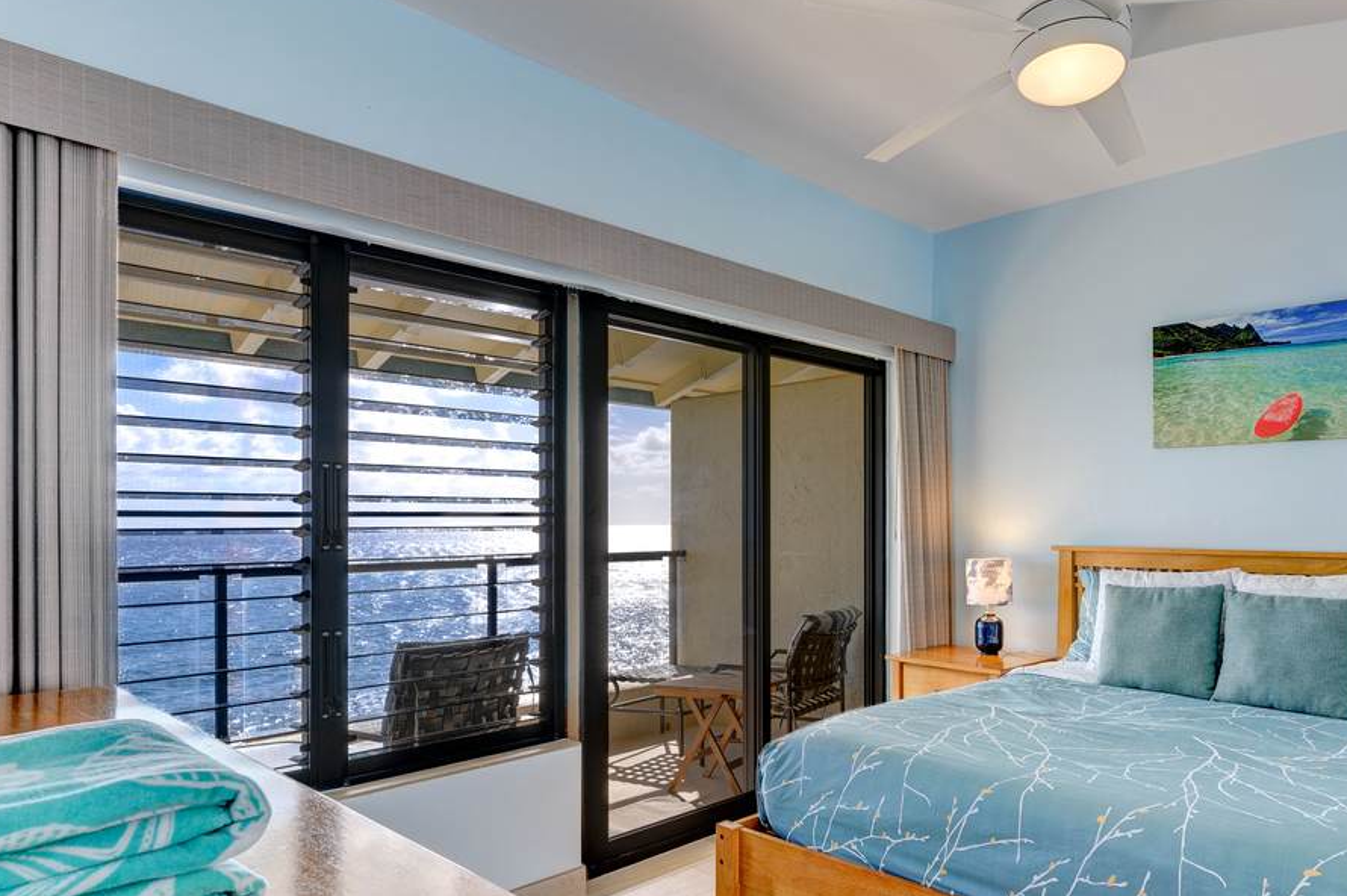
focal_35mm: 23
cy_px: 552
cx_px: 782
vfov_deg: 54.5
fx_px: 860
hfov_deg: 75.6
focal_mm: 16
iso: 320
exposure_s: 1/50
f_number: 9
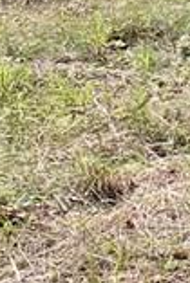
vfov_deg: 7.9
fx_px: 1983
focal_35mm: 251
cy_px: -258
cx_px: 260
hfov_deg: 5.4
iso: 80
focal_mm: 7.8
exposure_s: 1/250
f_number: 4.2
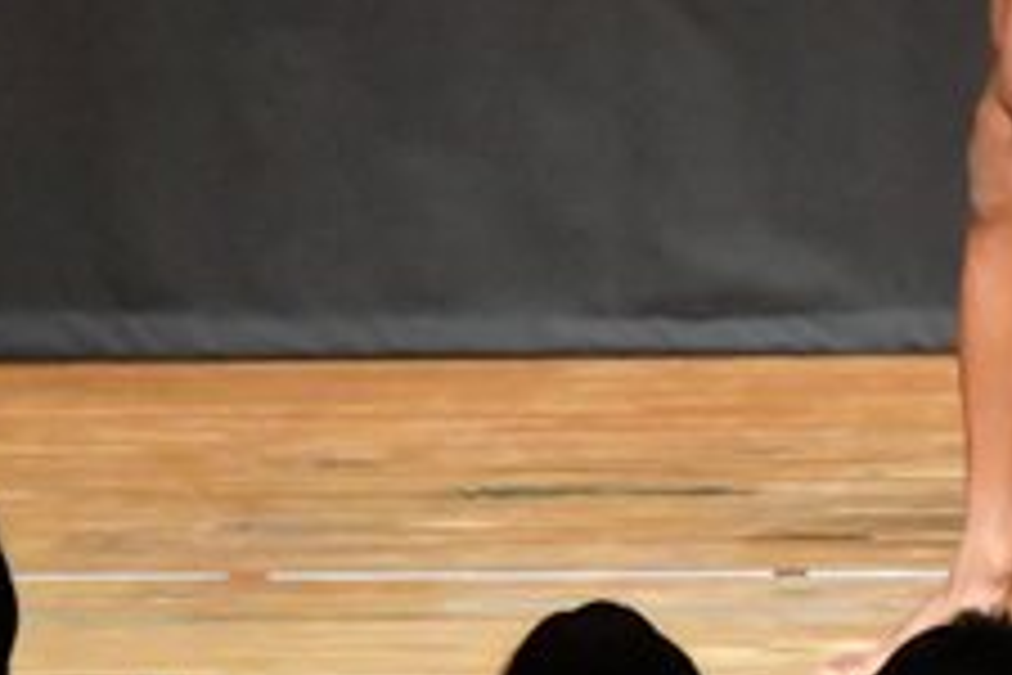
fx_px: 24652
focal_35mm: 877
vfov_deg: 1.6
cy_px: -86
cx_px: 1253
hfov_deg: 2.3
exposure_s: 1/400
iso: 16000
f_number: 5.6
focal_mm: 170
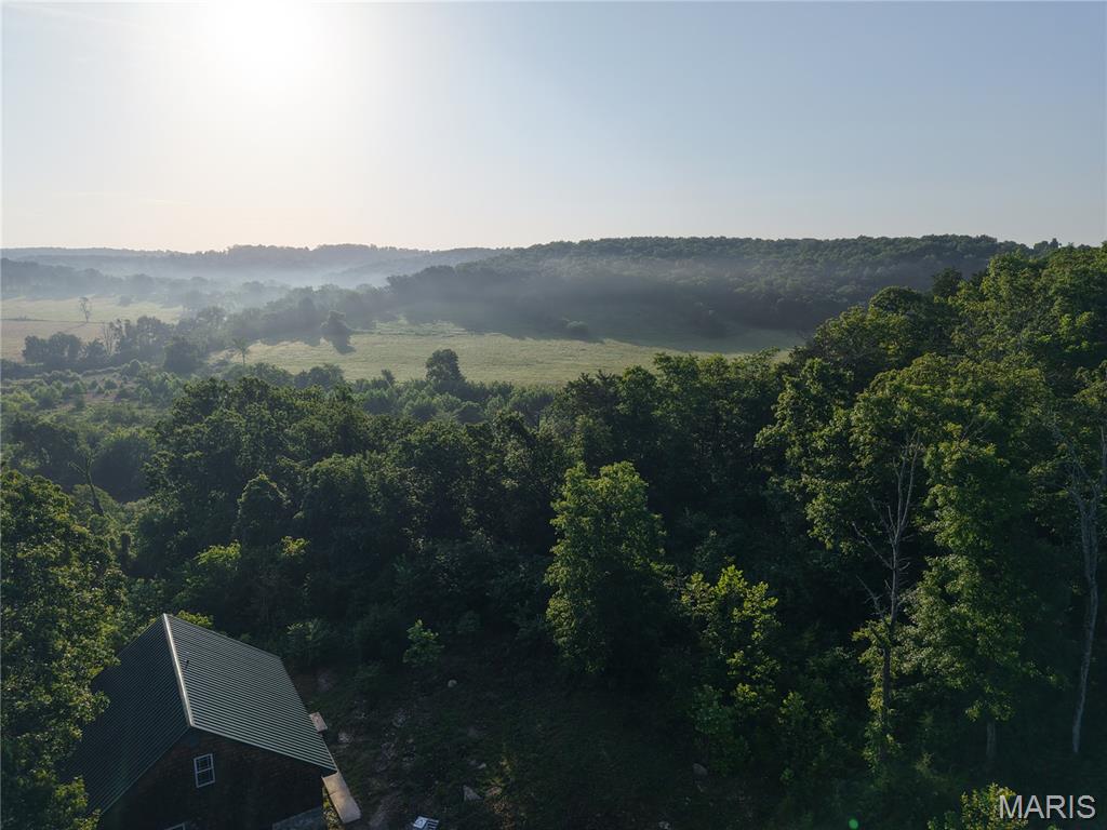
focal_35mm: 24
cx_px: 554
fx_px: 768
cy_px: 415
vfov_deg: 56.8
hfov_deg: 71.6
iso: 270
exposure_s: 1/8000
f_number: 1.8
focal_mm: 8.67
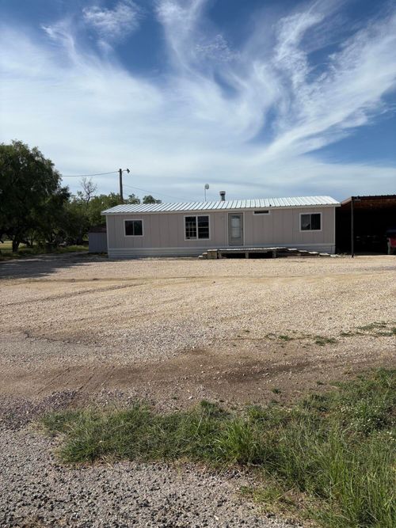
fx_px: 397
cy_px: 264
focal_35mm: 26
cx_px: 198
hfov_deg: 53.0
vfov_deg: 67.3
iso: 50
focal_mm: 5.96
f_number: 1.6
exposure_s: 1/6329
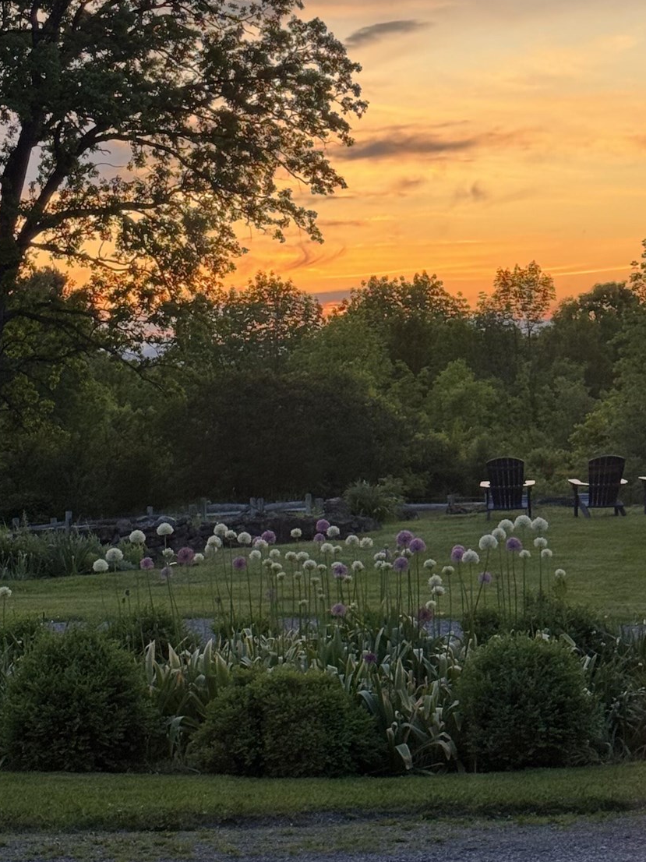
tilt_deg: +8.0
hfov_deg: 14.8
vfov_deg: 19.4
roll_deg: +2.7
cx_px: 376
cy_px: 172
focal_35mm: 100
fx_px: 2489
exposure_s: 1/121
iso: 64
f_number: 1.78
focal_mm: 6.76
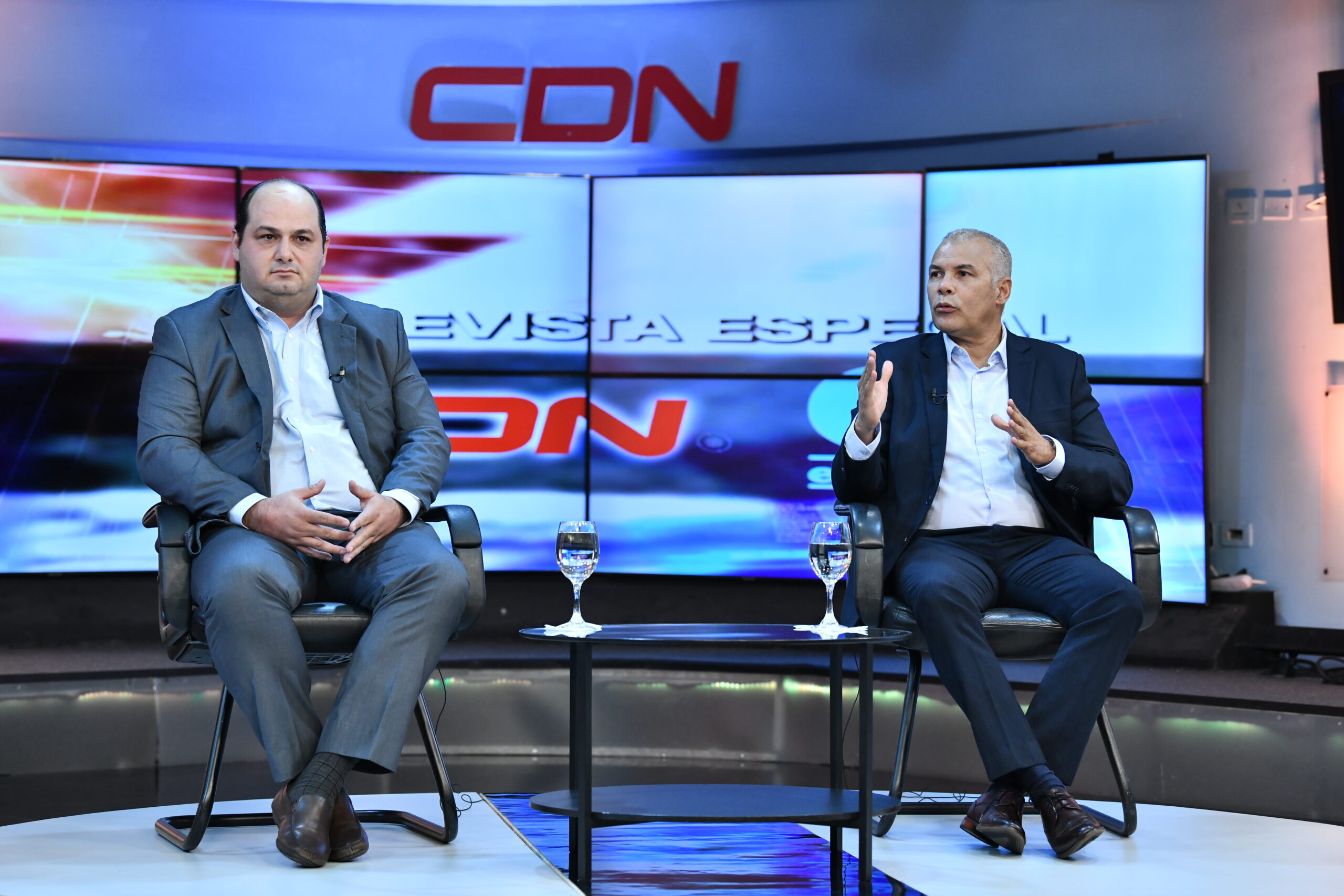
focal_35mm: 98
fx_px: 3659
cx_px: 672
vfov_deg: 14.0
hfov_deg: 20.8
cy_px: 448
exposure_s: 1/160
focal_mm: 98
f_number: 4
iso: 1600
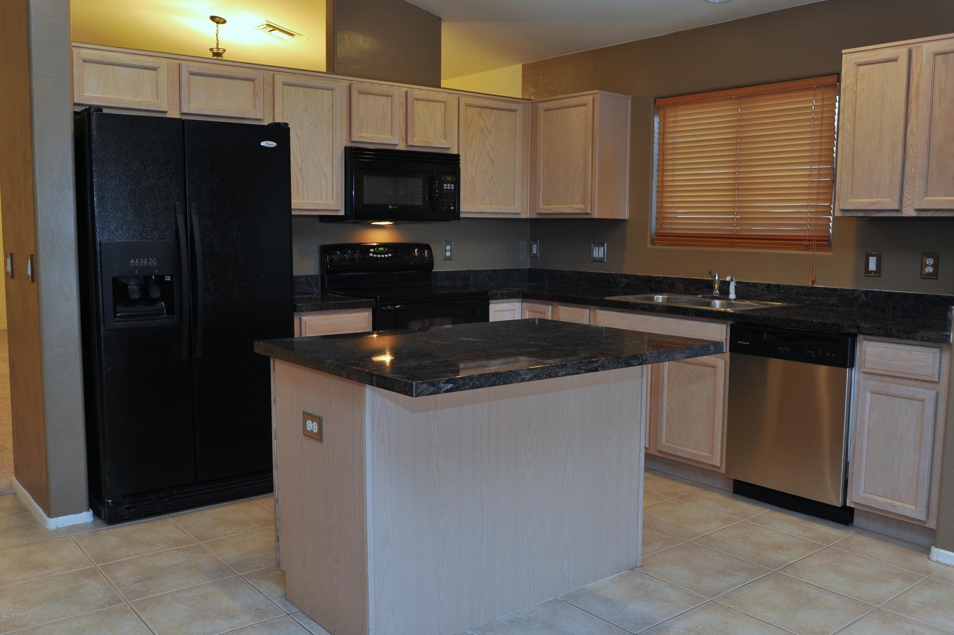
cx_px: 477
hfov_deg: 58.7
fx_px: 847
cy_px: 318
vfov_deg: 41.1
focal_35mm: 32
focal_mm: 32
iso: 1000
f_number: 6.3
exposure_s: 1/30
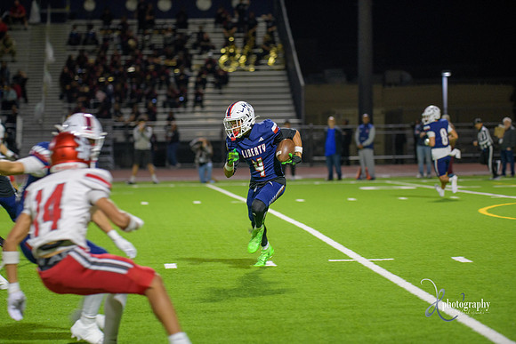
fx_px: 2007
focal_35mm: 140
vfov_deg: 9.8
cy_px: 172
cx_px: 258
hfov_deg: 14.7
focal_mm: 140
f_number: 2.8
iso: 1250
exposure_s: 1/250
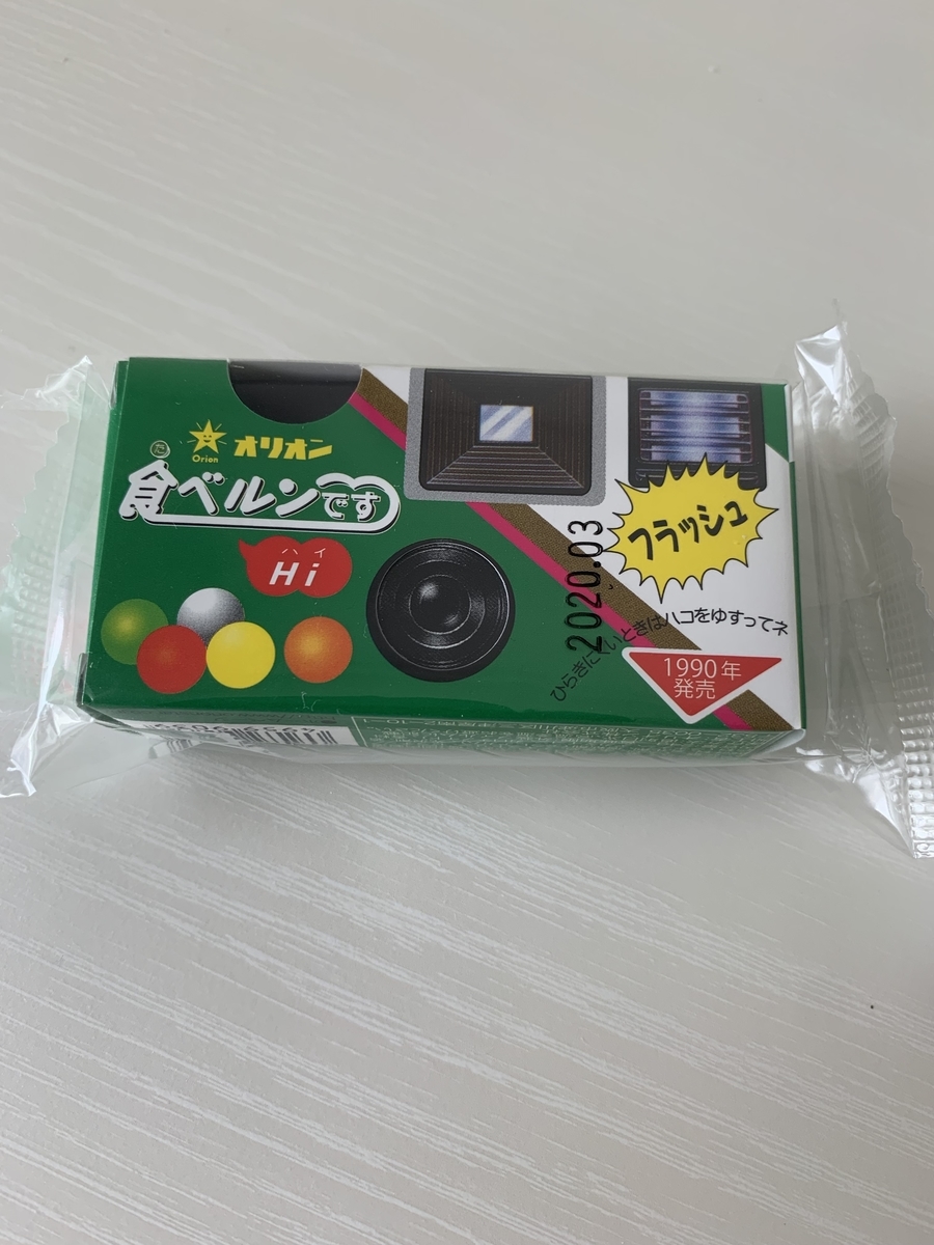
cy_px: 622
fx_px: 935
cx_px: 467
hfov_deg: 53.1
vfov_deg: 67.3
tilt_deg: -76.1
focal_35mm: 26
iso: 32
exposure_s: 1/121
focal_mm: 4.25
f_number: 1.8
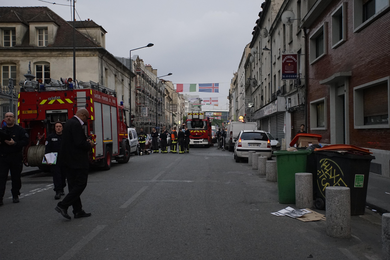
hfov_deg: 48.5
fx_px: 433
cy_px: 130
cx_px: 195
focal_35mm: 40
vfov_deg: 33.4
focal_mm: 40
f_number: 4
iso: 3200
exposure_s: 1/400
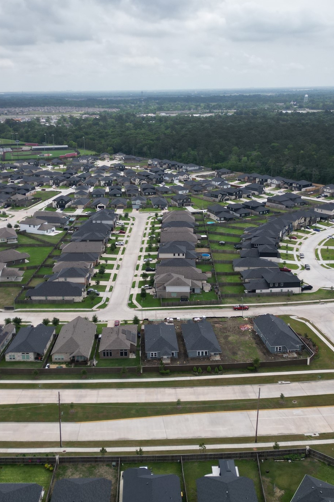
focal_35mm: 37
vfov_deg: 51.9
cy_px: 243
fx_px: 515
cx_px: 153
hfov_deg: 35.9
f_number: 1.7
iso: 140
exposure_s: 1/4000
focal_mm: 6.72
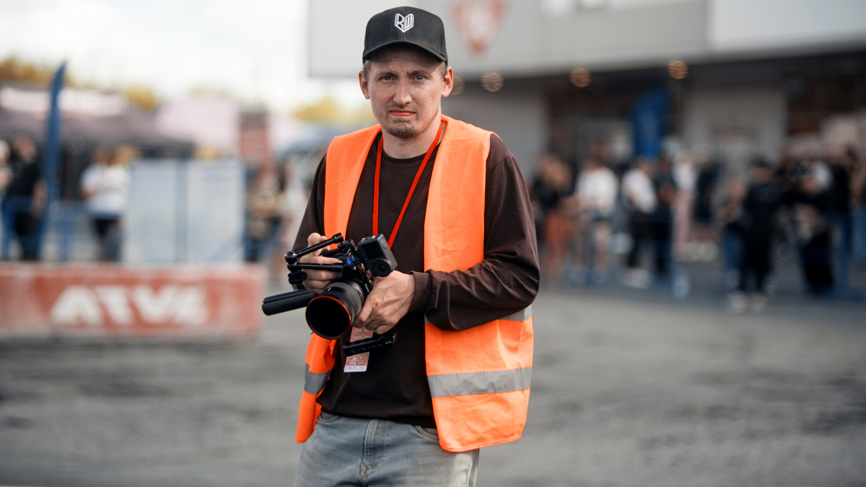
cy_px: 244
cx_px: 433
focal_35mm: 89
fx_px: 2045
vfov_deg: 13.6
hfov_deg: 23.9
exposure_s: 1/200
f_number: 1.8
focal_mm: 85
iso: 100
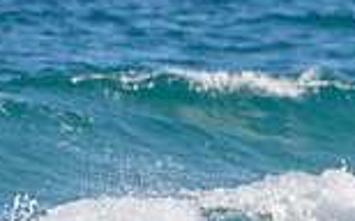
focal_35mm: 2351
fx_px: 22729
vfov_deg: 0.6
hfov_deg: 0.9
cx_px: 398
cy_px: 241
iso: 160
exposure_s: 1/2000
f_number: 5.6
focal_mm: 500
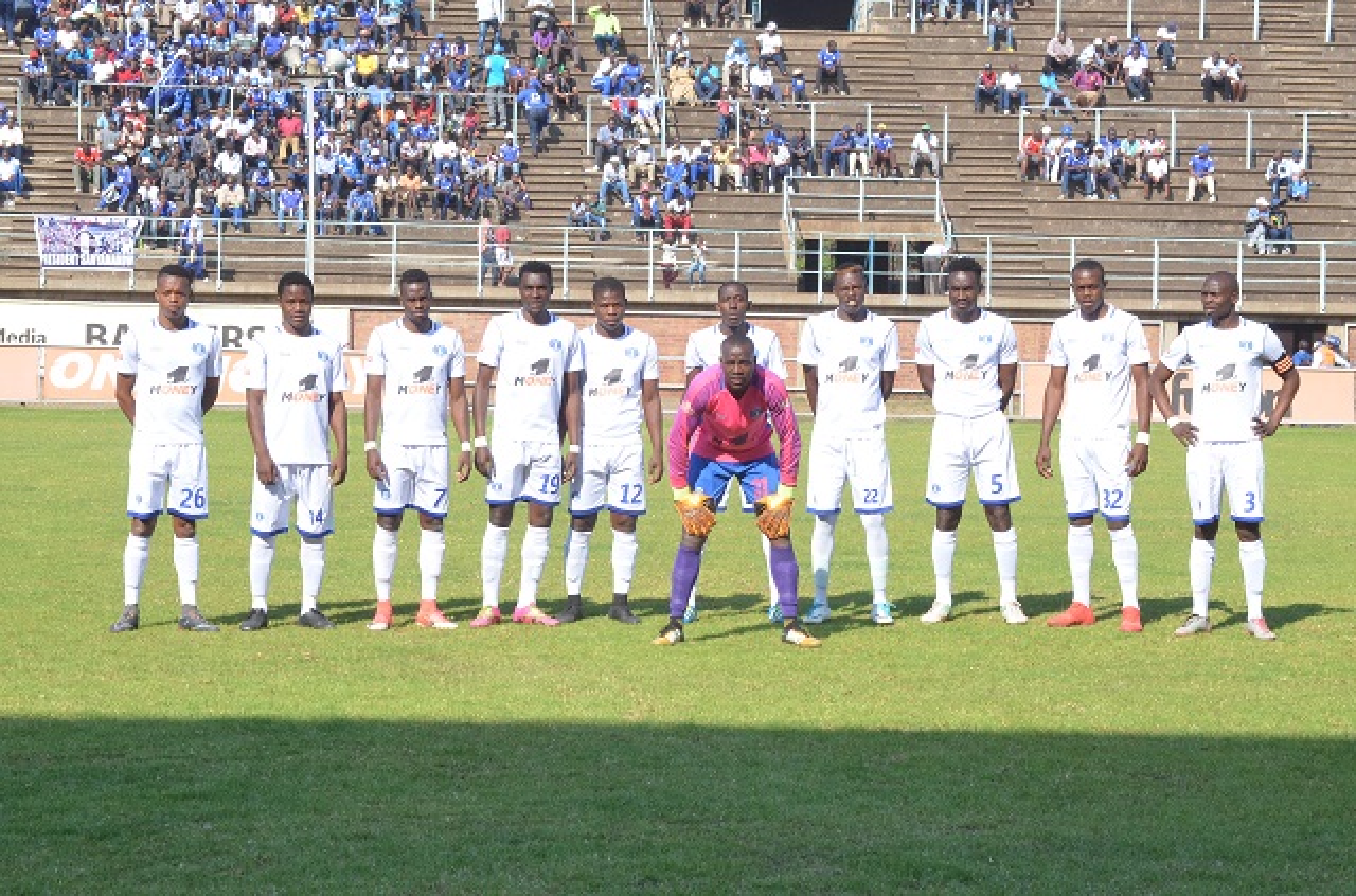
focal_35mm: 108
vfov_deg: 12.6
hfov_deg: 19.0
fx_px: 4057
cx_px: 678
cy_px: 448
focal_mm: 72
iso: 1250
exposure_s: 1/320
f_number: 18
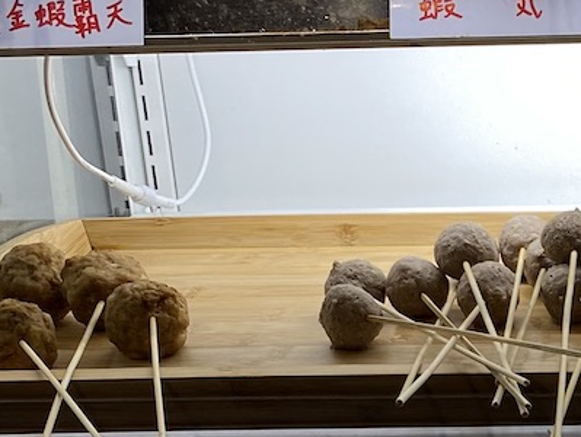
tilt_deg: -20.0
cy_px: 681
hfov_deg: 17.4
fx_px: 1764
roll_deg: +2.7
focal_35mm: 105
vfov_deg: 13.2
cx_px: 775
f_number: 1.8
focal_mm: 4.25
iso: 32
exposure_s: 1/120
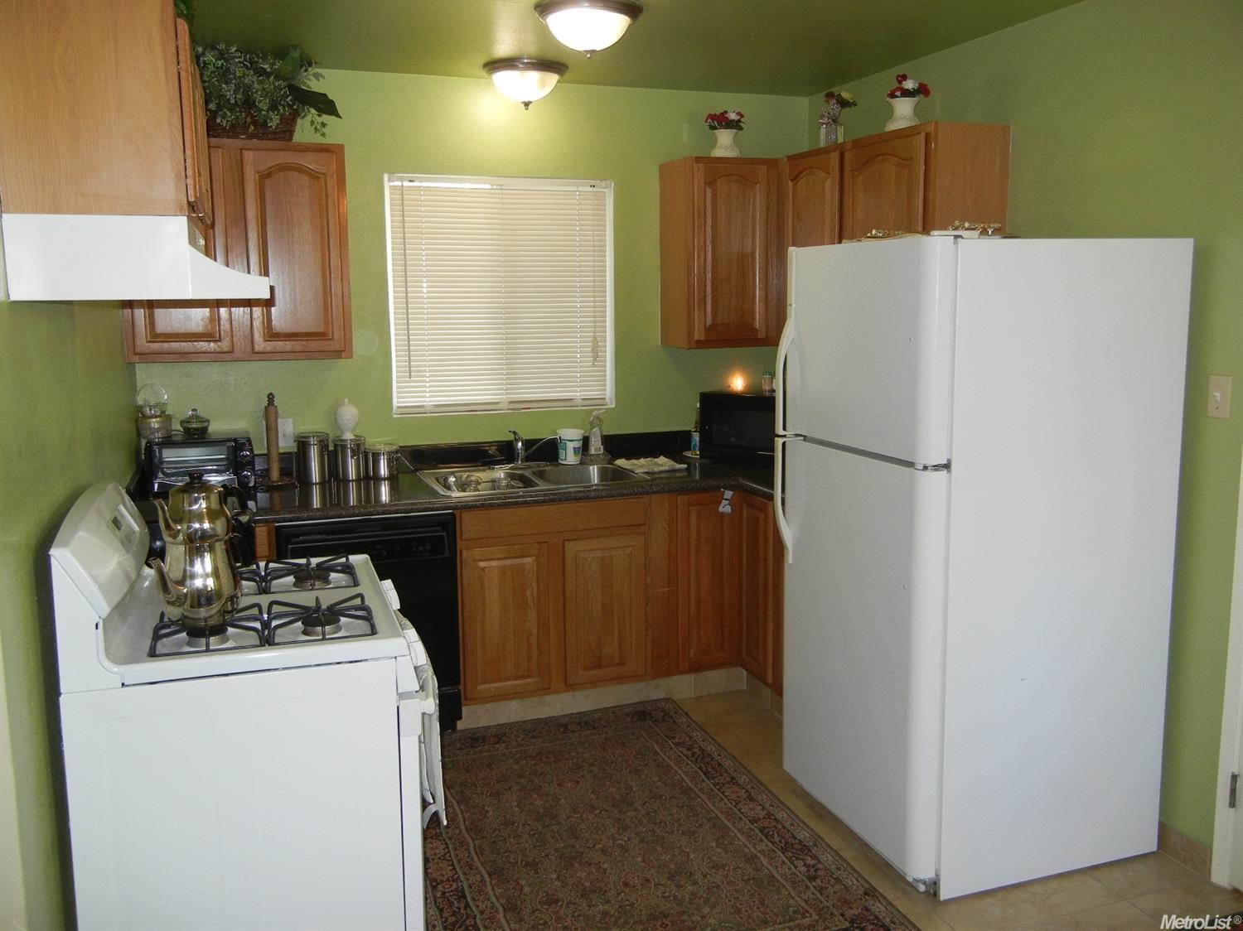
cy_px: 466
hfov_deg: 60.0
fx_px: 1077
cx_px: 622
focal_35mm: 30
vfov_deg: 46.8
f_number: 3.5
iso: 200
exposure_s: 1/30
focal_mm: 5.4
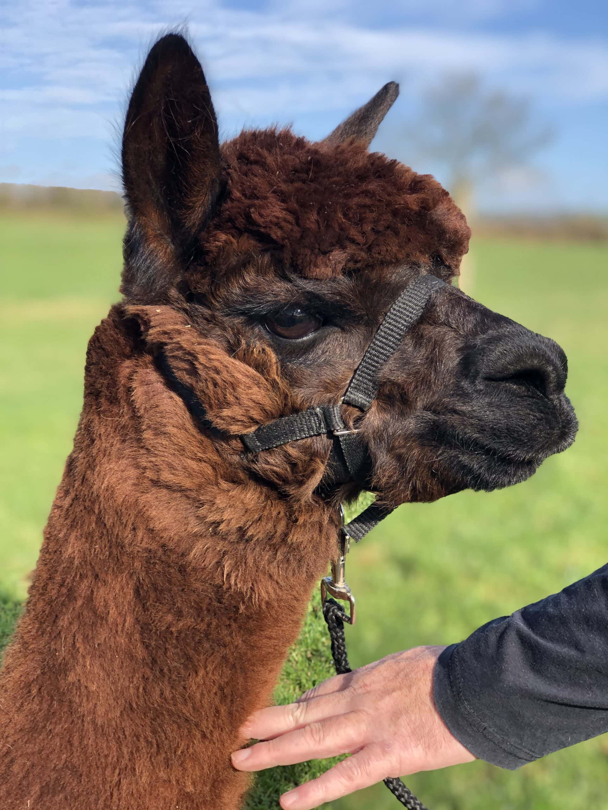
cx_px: 304
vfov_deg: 33.8
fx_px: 1335
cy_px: 405
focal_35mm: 57
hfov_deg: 25.7
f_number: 2.8
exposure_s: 1/209
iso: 20
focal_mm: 6.6
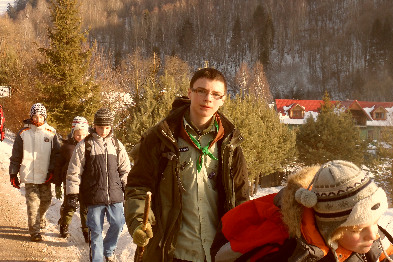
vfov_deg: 24.6
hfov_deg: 36.2
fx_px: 600
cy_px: 145
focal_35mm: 55
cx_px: 195
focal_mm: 8.1
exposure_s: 1/180
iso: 80
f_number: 4.3
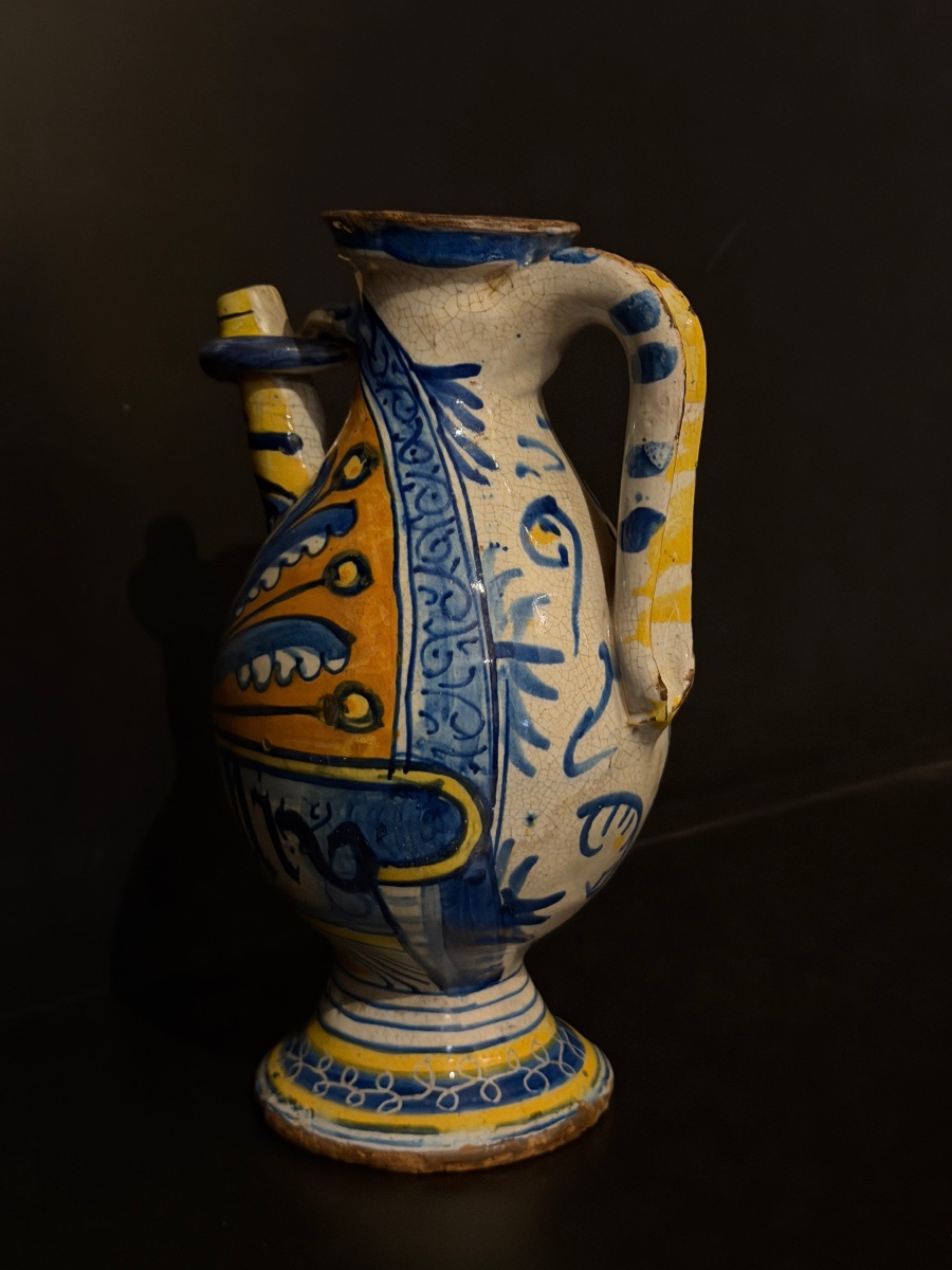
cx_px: 476
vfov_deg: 39.7
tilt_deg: -10.2
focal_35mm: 48
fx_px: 1760
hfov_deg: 30.3
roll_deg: +0.0
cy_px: 635
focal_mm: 6.76
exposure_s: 1/20
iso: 800
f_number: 1.78
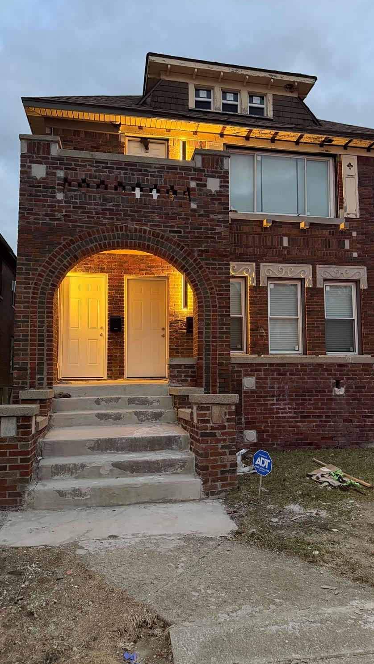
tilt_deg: +5.0
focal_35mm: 27
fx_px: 476
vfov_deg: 69.9
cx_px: 207
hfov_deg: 42.9
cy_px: 334
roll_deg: +0.0
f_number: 1.78
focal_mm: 6.76
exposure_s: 1/30
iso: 800
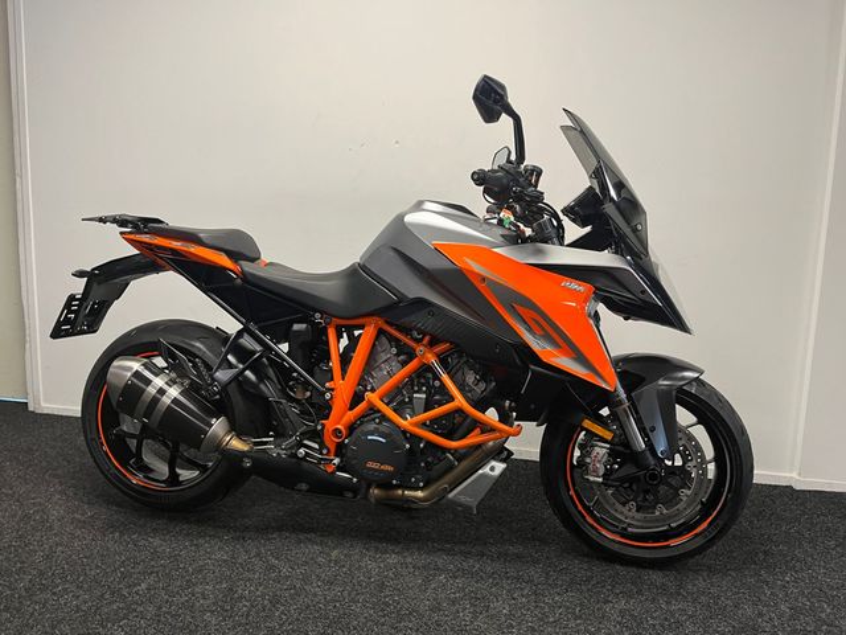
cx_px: 423
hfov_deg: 67.3
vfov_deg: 53.1
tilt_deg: -7.5
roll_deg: -1.2
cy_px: 318
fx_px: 635
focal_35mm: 26
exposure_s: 1/50
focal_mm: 5.1
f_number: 1.6
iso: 80
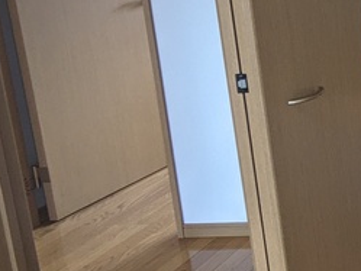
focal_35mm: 54
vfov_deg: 26.1
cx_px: 649
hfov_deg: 22.0
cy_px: 20
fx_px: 563
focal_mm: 1.83
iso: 67
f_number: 2.2
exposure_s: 1/40
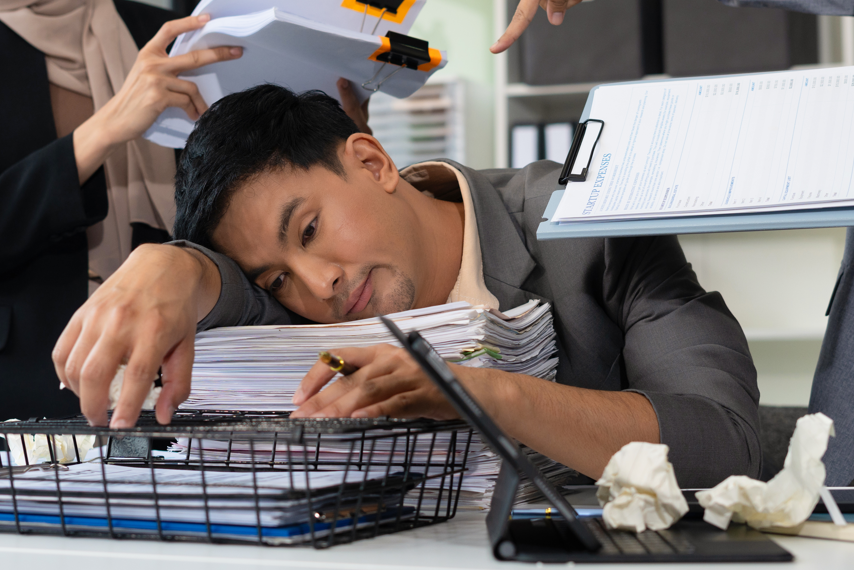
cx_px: 381
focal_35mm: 77
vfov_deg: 17.7
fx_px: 1826
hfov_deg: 26.3
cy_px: 175
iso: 500
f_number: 3.2
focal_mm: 50
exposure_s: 1/250
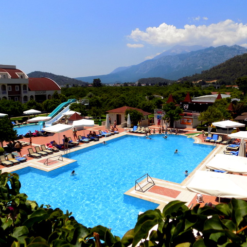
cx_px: 125
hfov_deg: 57.3
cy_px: 122
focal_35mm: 28
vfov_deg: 57.3
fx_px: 226
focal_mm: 4
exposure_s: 1/200
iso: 80
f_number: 9.9
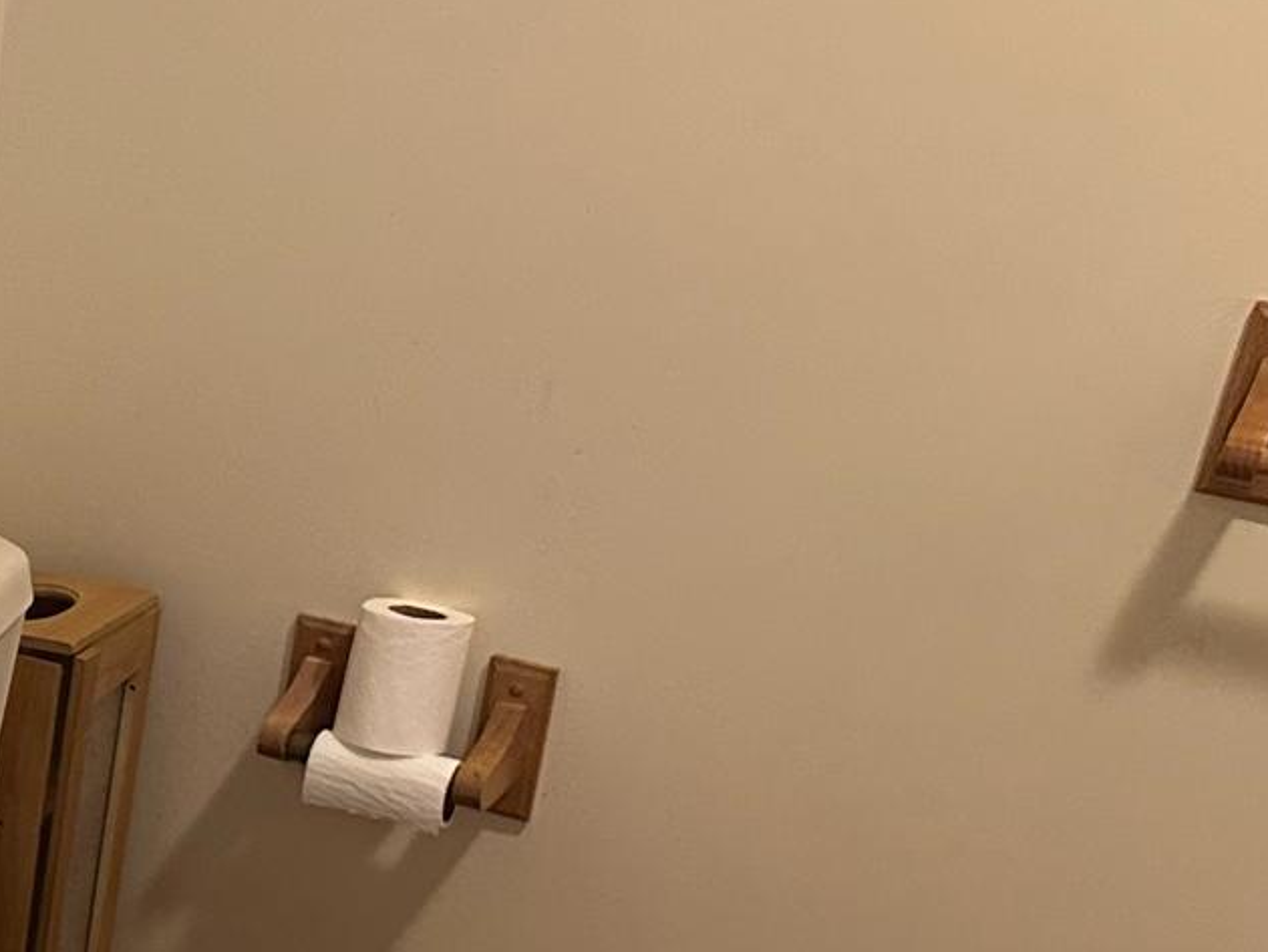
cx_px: -785
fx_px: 2858
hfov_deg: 20.3
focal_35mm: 78
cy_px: 793
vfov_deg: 18.7
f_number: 1.78
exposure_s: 1/60
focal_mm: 6.86
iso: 500
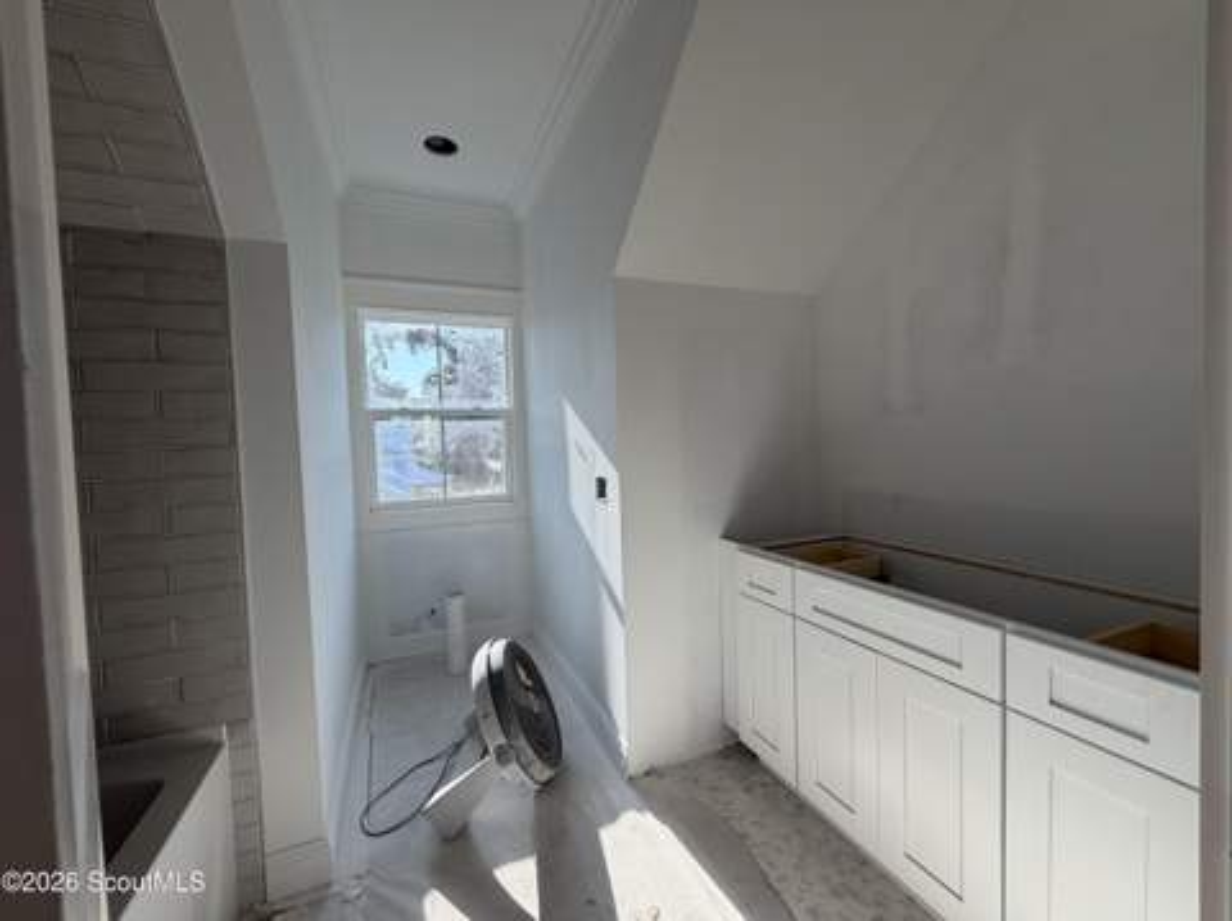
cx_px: 616
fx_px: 498
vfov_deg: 85.6
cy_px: 460
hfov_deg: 102.1
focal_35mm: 14
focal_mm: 2.22
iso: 50
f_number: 2.2
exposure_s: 1/393
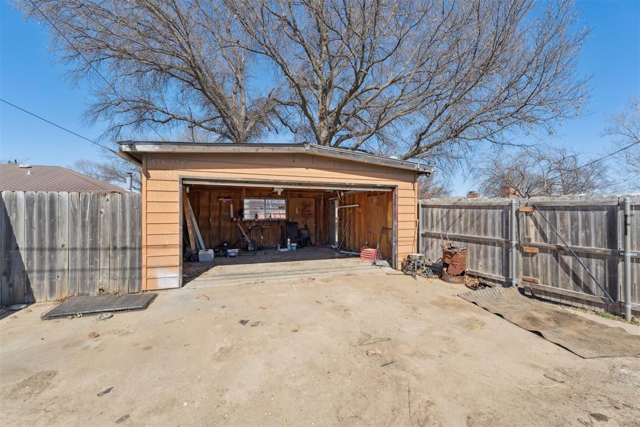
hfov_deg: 100.4
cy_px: 214
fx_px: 267
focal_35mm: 15
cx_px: 320
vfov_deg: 77.3
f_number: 7.1
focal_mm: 10
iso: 200
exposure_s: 1/1600
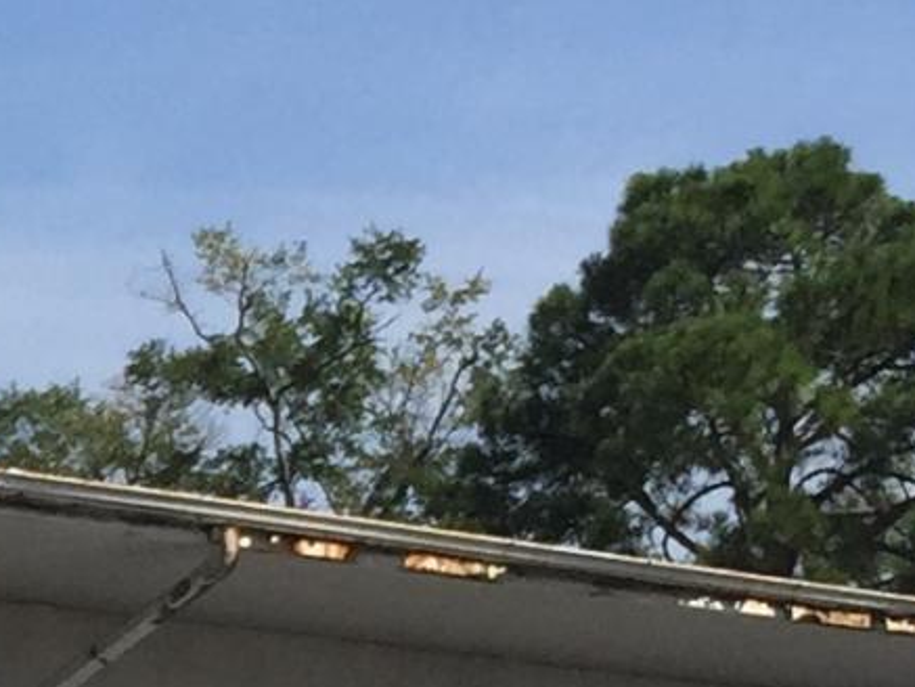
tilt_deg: +3.3
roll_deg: -0.7
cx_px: -1041
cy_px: 1148
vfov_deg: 7.3
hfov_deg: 9.2
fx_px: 5262
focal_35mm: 199
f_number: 2.2
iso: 32
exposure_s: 1/3300
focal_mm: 4.15
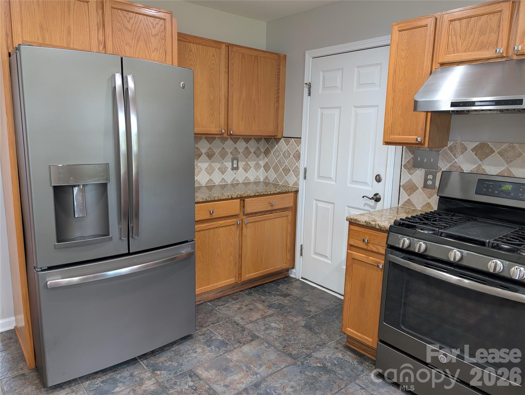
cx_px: 262
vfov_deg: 56.9
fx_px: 365
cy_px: 198
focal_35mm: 24
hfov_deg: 71.5
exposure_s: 1/24
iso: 123
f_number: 1.68
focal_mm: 6.9
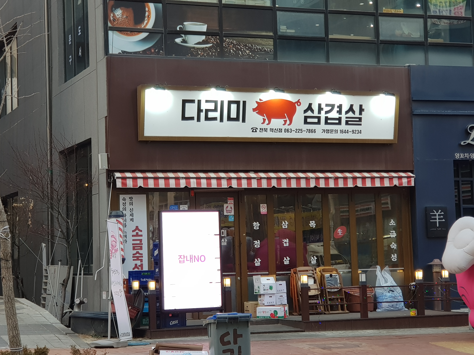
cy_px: 178
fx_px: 712
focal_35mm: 52
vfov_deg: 28.0
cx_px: 237
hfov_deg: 36.8
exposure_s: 1/49
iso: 25
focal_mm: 6
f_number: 2.4
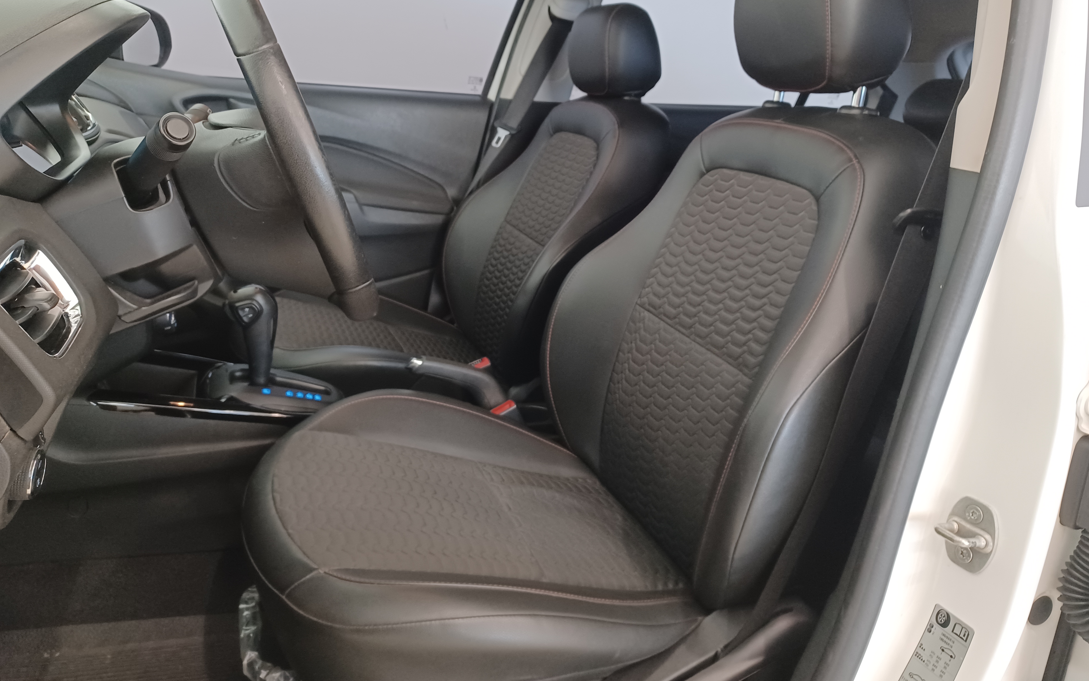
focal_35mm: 27
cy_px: 274
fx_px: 801
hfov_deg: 68.4
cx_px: 548
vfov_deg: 45.8
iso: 400
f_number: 1.8
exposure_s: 1/30
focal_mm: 4.6
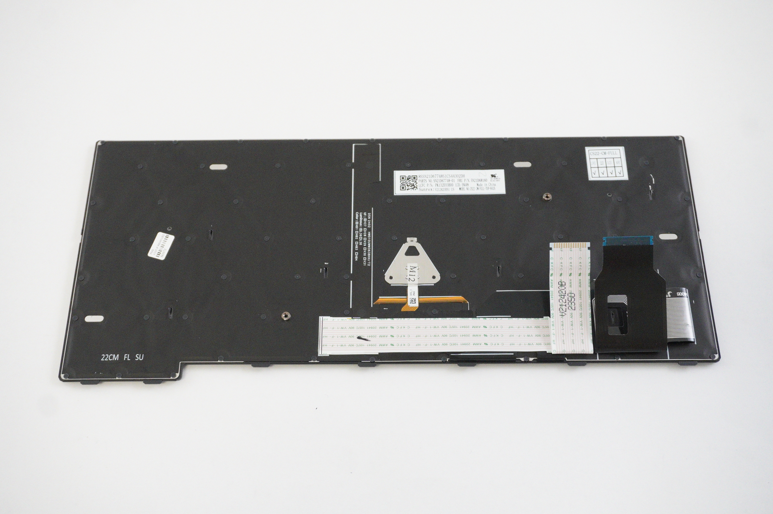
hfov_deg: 48.0
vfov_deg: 33.0
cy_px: 257
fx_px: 869
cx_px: 386
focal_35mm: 40
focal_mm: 27
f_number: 5.6
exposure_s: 1/250
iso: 5000
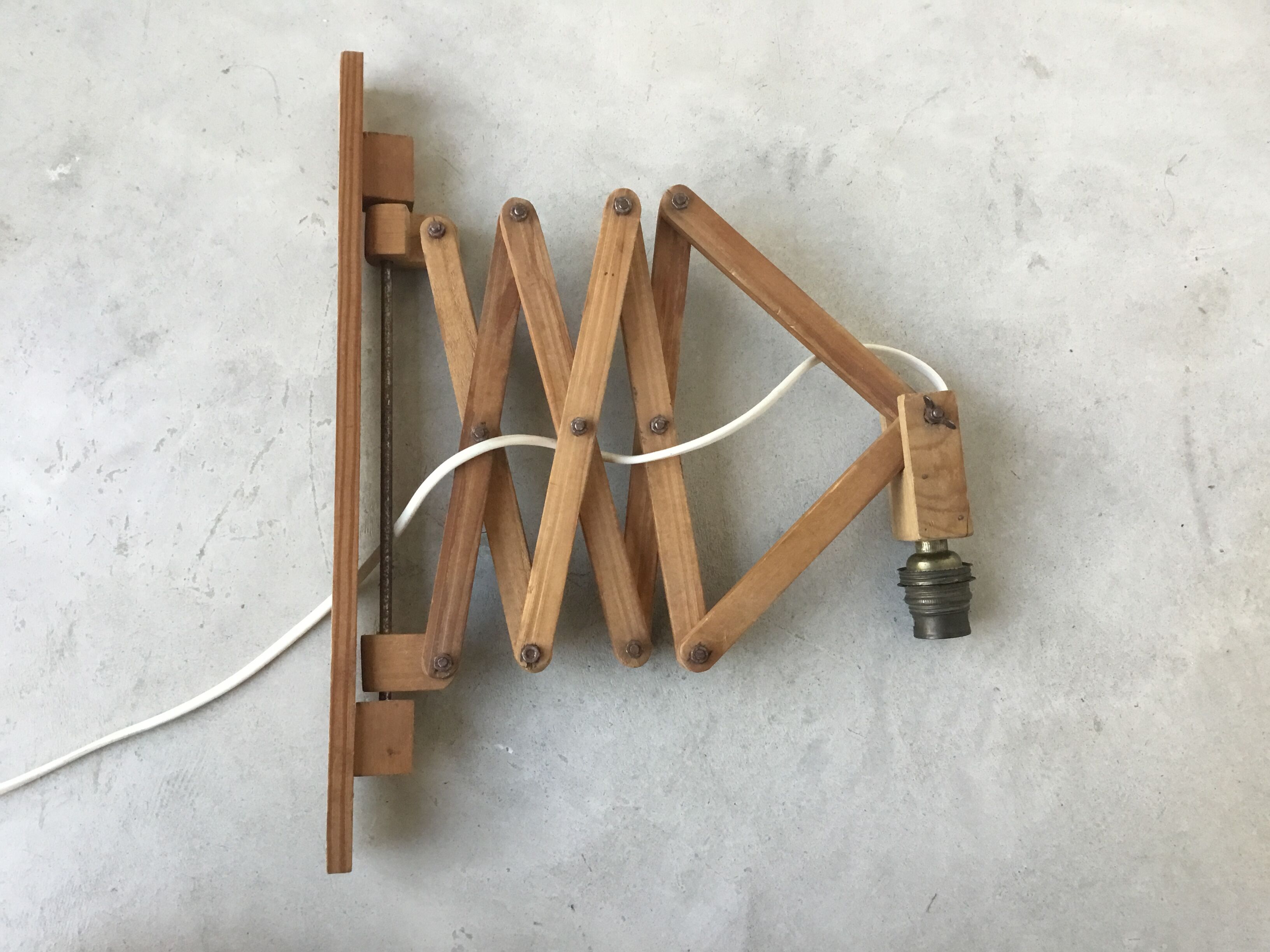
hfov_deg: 58.4
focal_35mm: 31
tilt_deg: -81.3
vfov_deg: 45.4
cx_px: 635
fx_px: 1137
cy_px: 476
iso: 64
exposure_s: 1/33
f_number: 2.4
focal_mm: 3.3
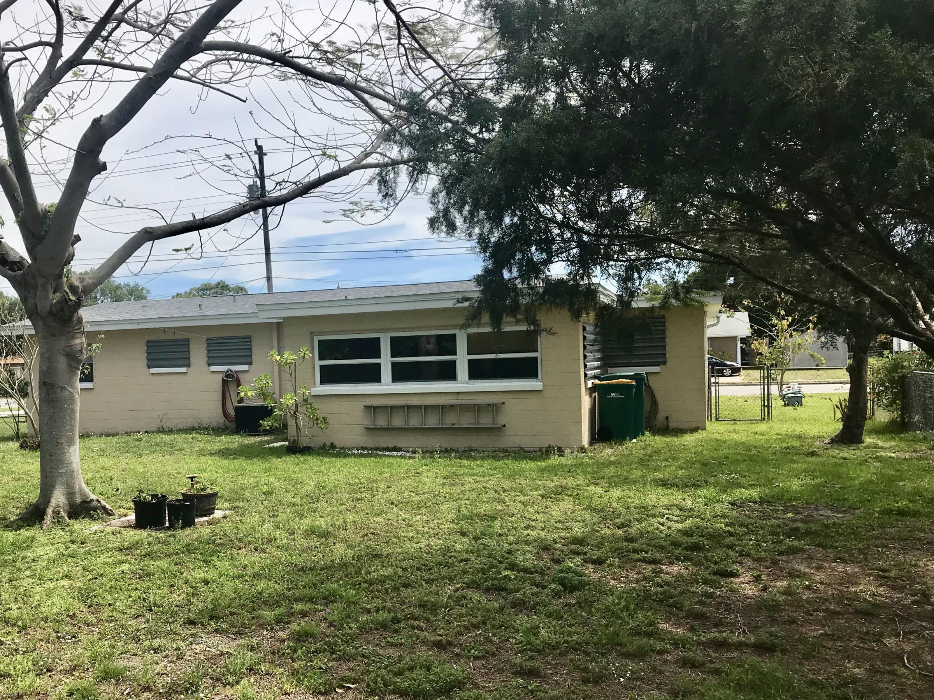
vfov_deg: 40.6
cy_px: 390
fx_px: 944
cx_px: 351
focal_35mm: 35
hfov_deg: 52.1
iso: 20
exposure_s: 1/2398
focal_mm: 3.99
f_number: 1.8
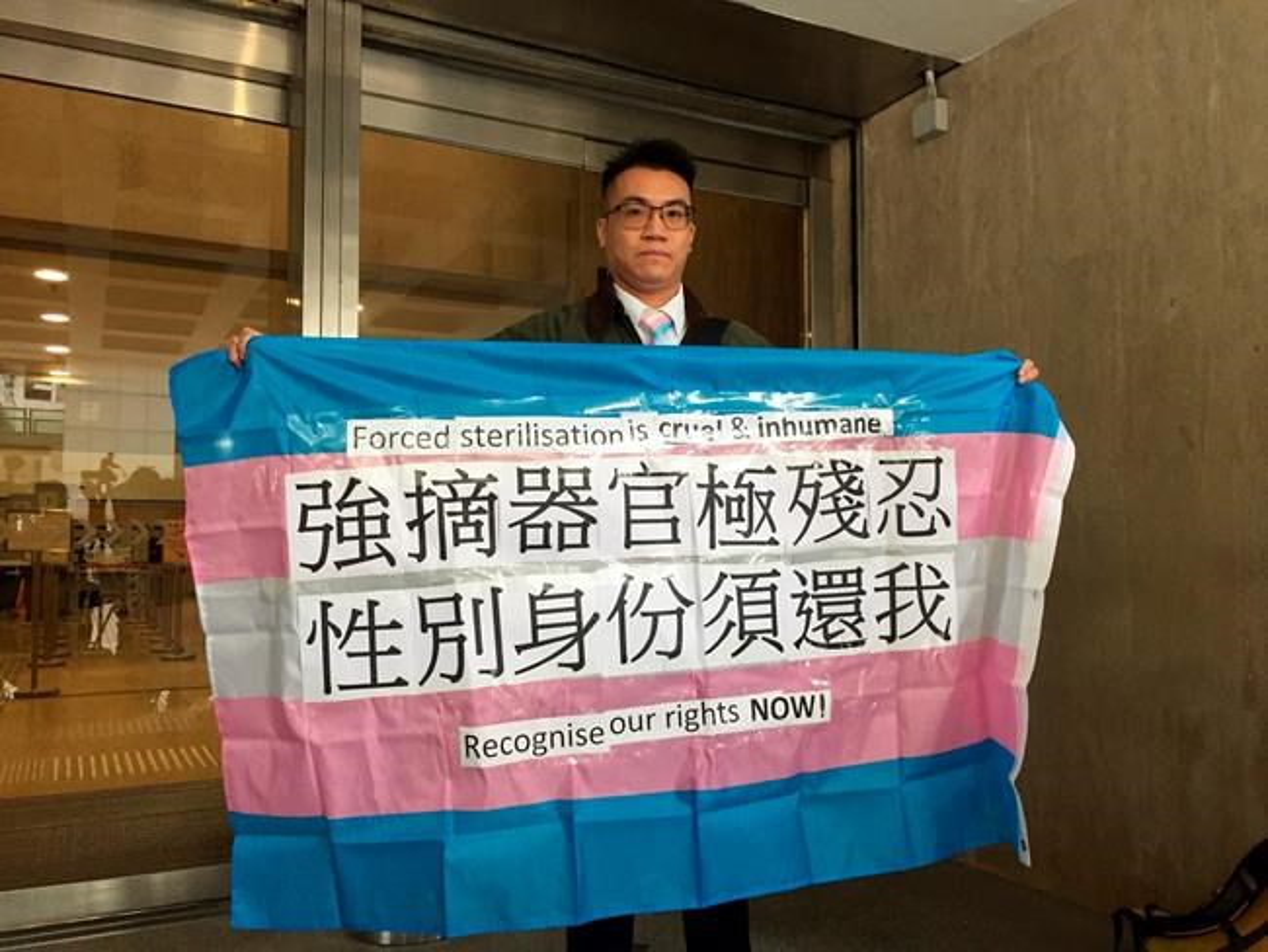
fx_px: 1063
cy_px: 476
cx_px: 634
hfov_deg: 61.6
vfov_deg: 48.3
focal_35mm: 29
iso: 64
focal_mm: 4.15
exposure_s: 1/33
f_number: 2.2
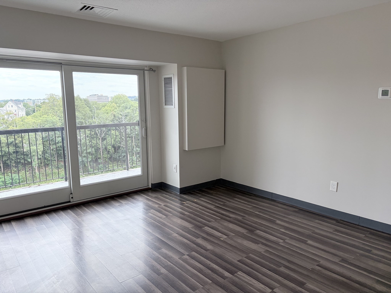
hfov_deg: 67.3
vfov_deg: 53.1
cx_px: 196
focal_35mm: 26
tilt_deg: -8.2
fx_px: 294
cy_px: 146
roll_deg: +1.0
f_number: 1.6
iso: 125
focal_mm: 5.96
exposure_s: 1/198
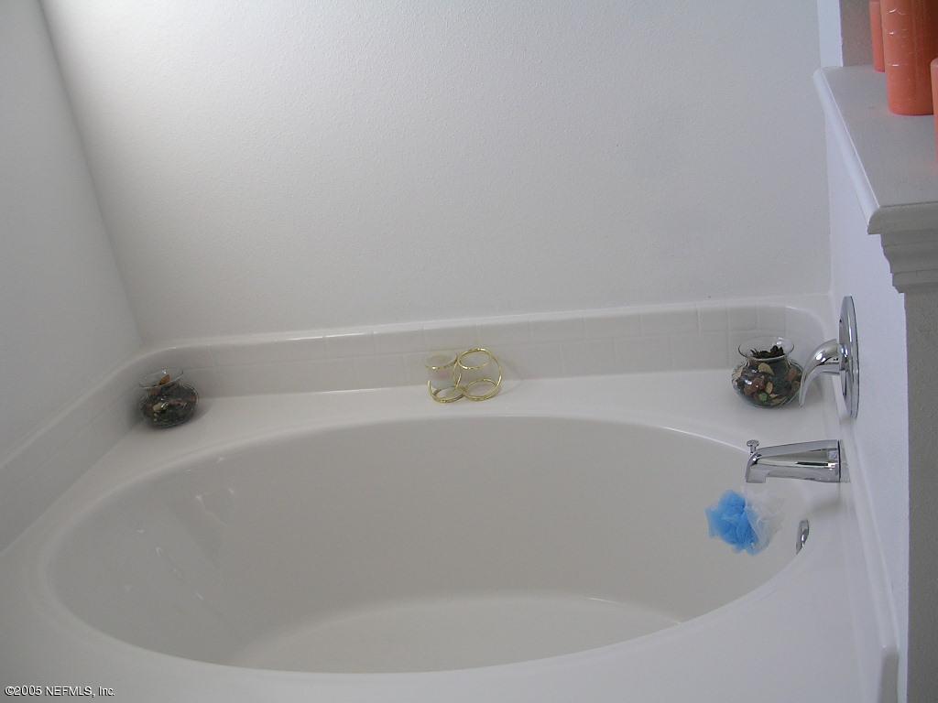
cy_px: 352
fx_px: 1030
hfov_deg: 49.0
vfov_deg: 37.7
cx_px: 469
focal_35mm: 38
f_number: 2.8
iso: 50
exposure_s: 1/64
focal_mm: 5.8
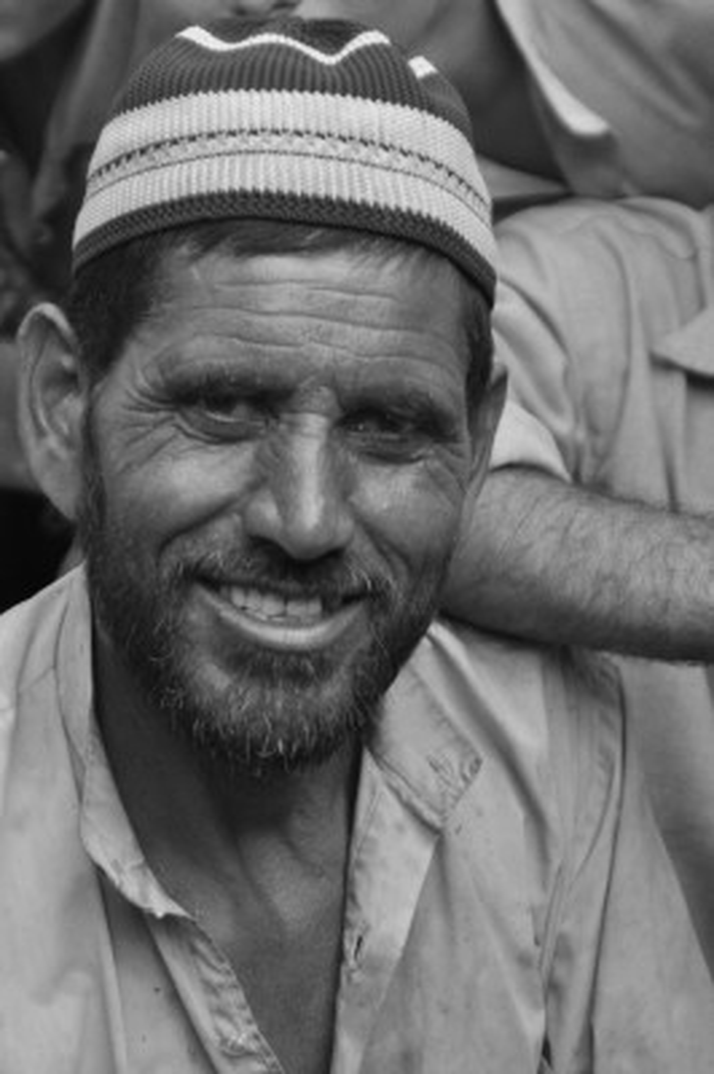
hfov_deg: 11.7
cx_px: 357
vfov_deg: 17.5
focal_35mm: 117
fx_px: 3487
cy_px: 537
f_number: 5
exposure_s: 1/250
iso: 720
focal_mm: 78
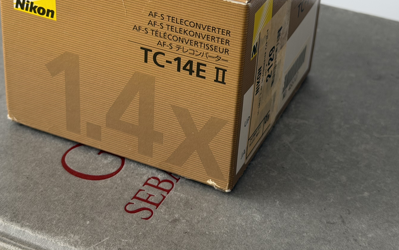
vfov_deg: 16.8
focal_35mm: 77
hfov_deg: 26.8
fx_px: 837
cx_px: 185
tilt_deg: -32.3
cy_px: 62
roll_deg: -2.2
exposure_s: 1/166
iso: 50
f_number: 1.78
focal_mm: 6.76
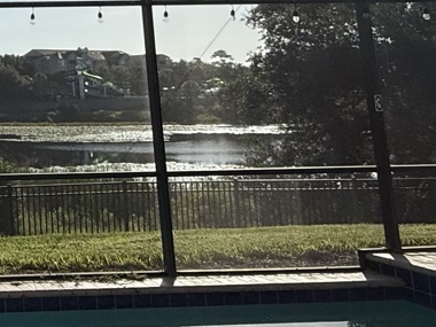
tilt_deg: +6.6
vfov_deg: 23.8
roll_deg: +1.9
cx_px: -197
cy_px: 1
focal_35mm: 59
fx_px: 743
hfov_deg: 25.6
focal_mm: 2.22
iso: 50
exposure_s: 1/3460
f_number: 2.2
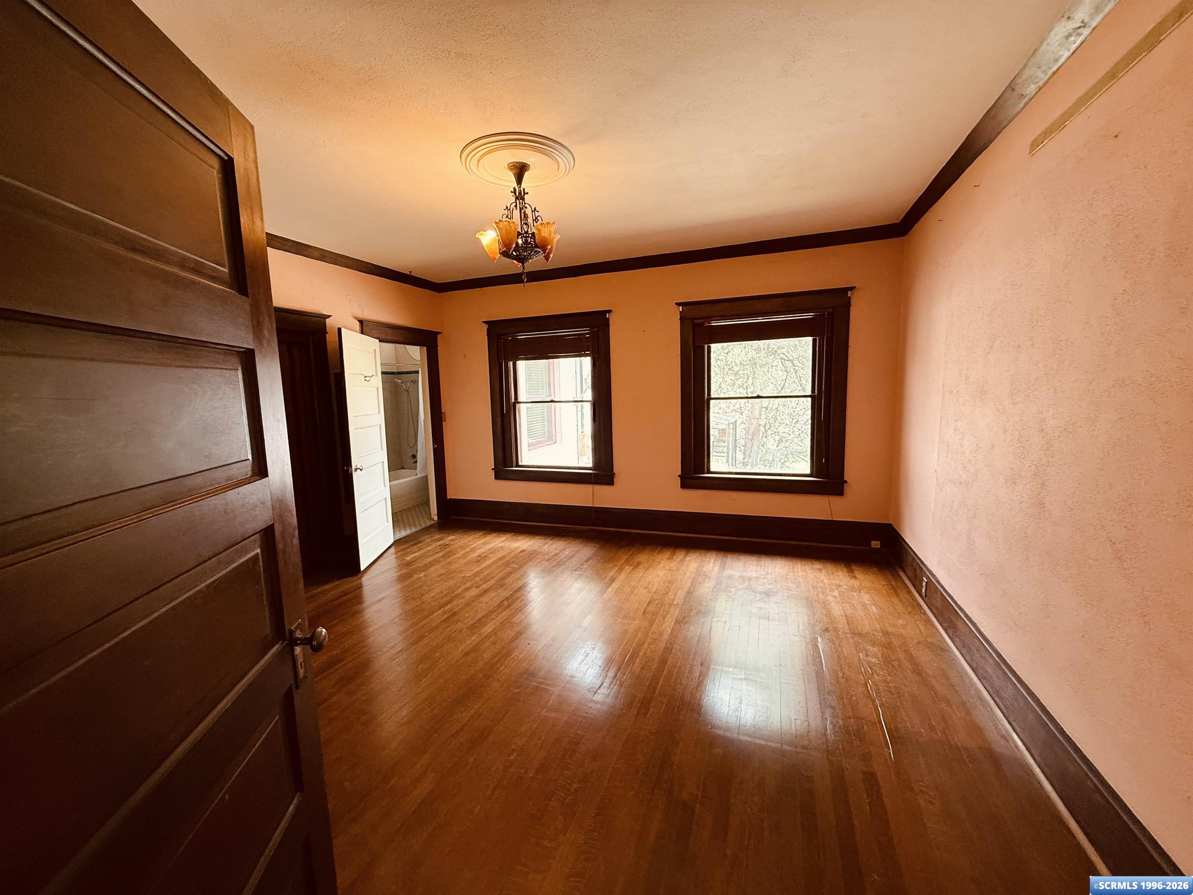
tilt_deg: -6.7
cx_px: 596
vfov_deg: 85.7
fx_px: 482
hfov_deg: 102.1
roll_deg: +1.6
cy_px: 448
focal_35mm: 14
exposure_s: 1/99
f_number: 2.2
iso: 250
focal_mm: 2.22
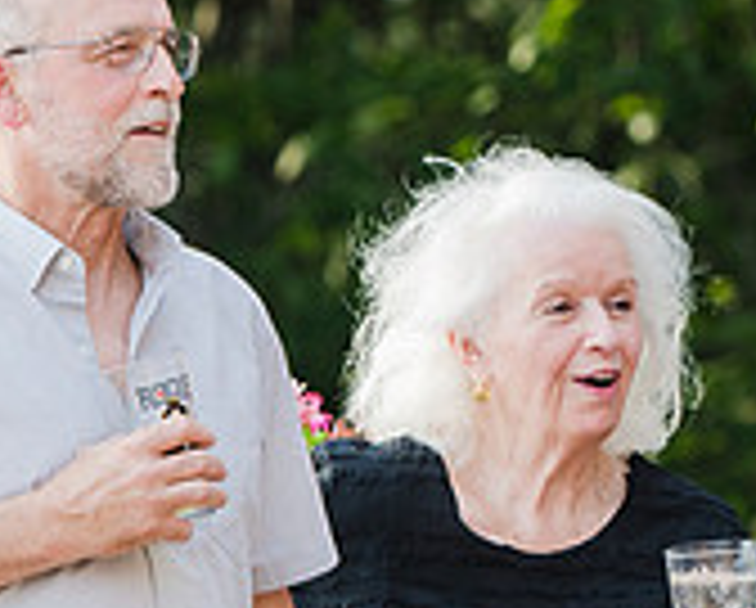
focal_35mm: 800
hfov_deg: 2.4
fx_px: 17931
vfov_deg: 1.9
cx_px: 752
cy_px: 358
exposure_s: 1/125
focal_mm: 165
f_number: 4.5
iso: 200
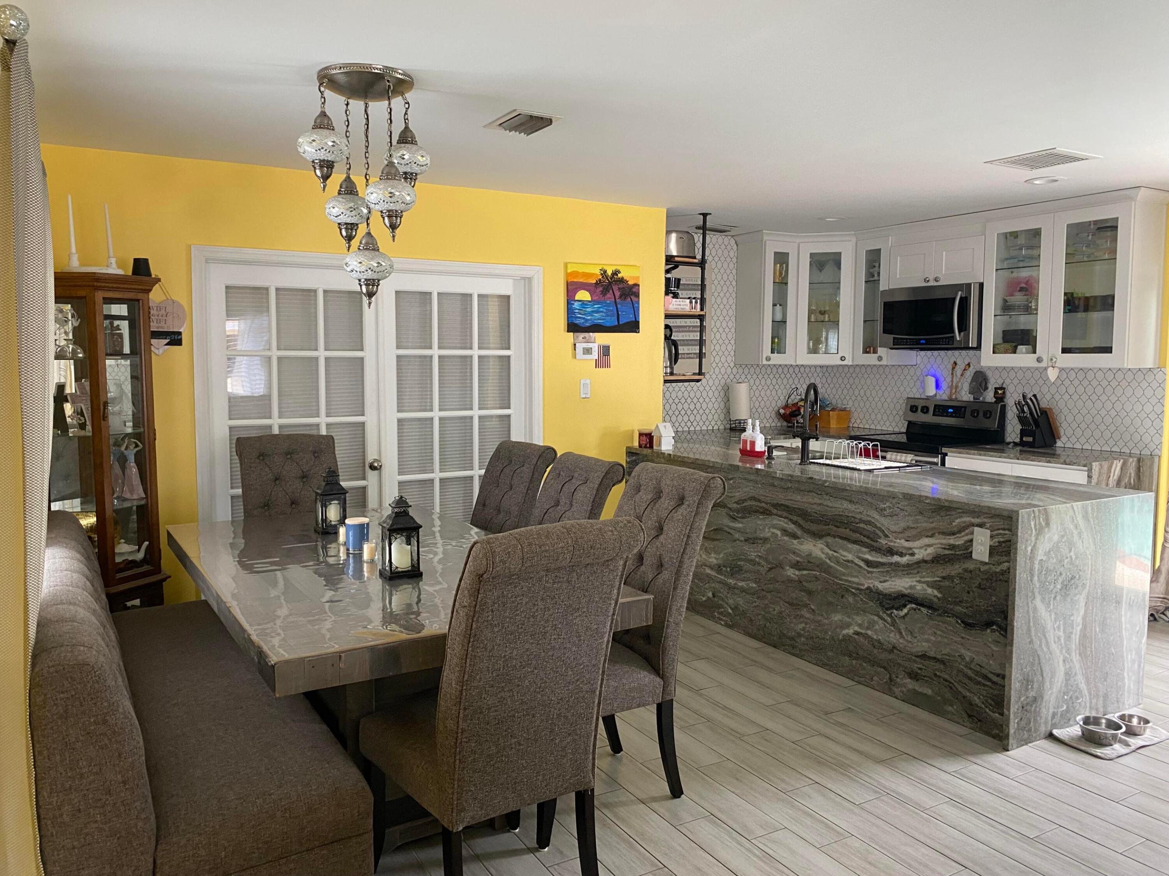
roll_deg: -0.1
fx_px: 878
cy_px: 438
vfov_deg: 53.1
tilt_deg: -4.4
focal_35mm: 26
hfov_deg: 67.3
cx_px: 584
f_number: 1.8
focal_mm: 4.25
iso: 160
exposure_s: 1/60
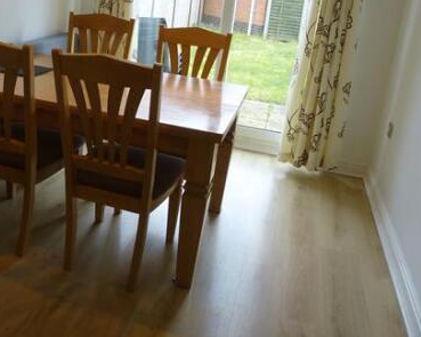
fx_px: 461
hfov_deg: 48.2
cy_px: 93
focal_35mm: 37
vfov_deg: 39.3
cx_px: 137
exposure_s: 1/60
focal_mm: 4.3
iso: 160
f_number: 3.3
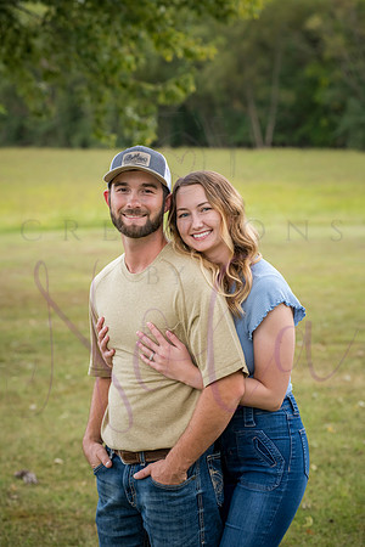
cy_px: 274
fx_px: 1399
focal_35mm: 92
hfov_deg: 14.9
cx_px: 182
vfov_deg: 22.1
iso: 400
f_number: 5
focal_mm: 92
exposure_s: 1/320
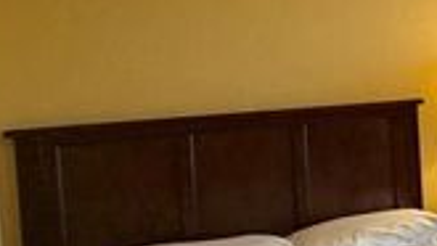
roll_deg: +3.1
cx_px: 610
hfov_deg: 26.0
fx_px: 754
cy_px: 82
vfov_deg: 18.5
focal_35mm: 65
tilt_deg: -2.4
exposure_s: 1/60
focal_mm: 2.22
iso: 320
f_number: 2.2
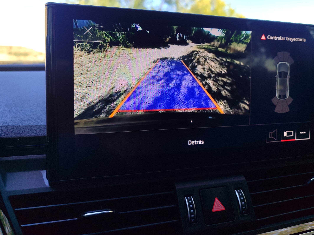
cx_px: 163
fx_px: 272
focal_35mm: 30
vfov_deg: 46.6
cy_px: 95
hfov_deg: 59.9
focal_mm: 5.95
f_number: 1.89
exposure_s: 1/138
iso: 50
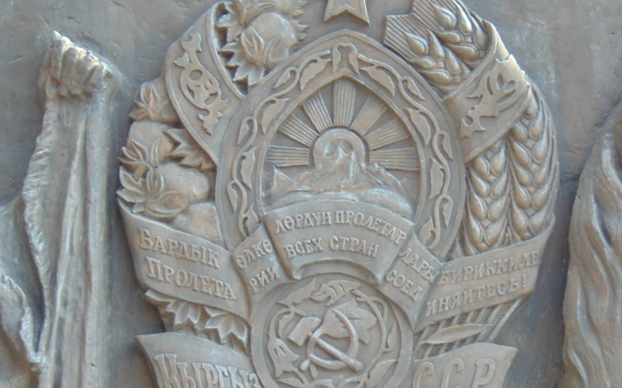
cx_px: 346
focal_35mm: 158
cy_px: 211
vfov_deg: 8.3
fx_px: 2678
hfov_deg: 13.2
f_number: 4
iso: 80
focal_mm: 23.9
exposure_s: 1/100
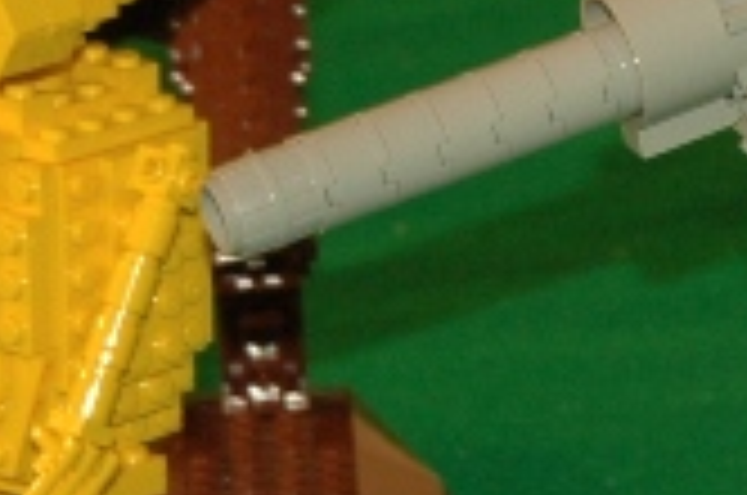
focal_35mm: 333
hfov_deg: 6.0
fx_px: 6896
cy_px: -169
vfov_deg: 4.1
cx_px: 1670
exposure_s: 1/60
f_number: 4.5
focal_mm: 46
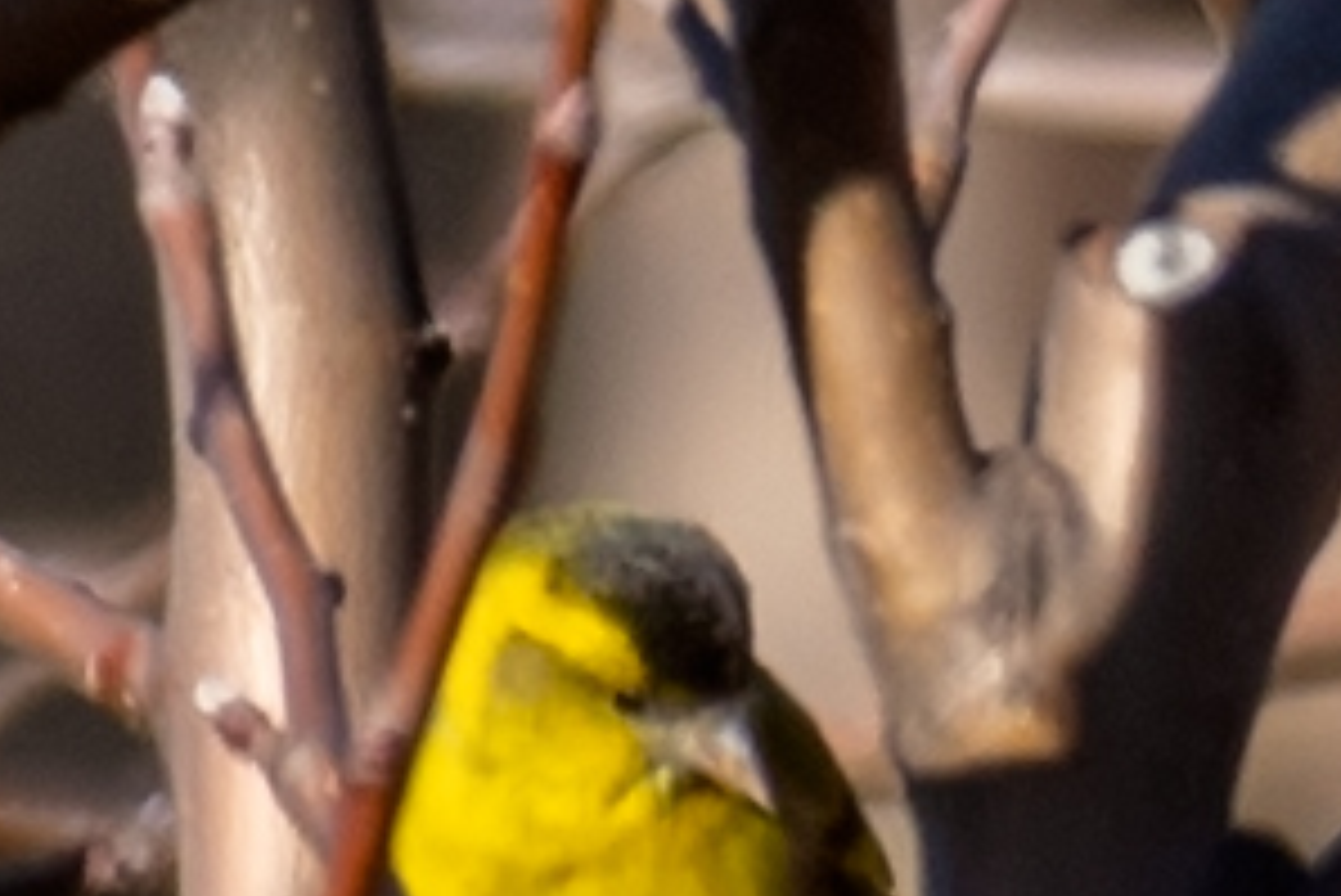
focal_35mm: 2640
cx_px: 999
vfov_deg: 0.5
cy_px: 617
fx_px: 98383
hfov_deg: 0.8
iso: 320
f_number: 6.3
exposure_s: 1/800
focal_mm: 500
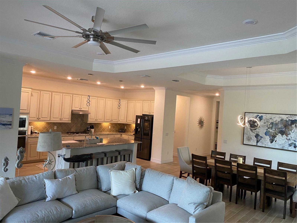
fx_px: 223
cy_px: 112
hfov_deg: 67.3
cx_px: 148
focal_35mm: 26
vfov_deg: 53.1
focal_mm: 4.25
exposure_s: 1/60
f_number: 1.8
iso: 160
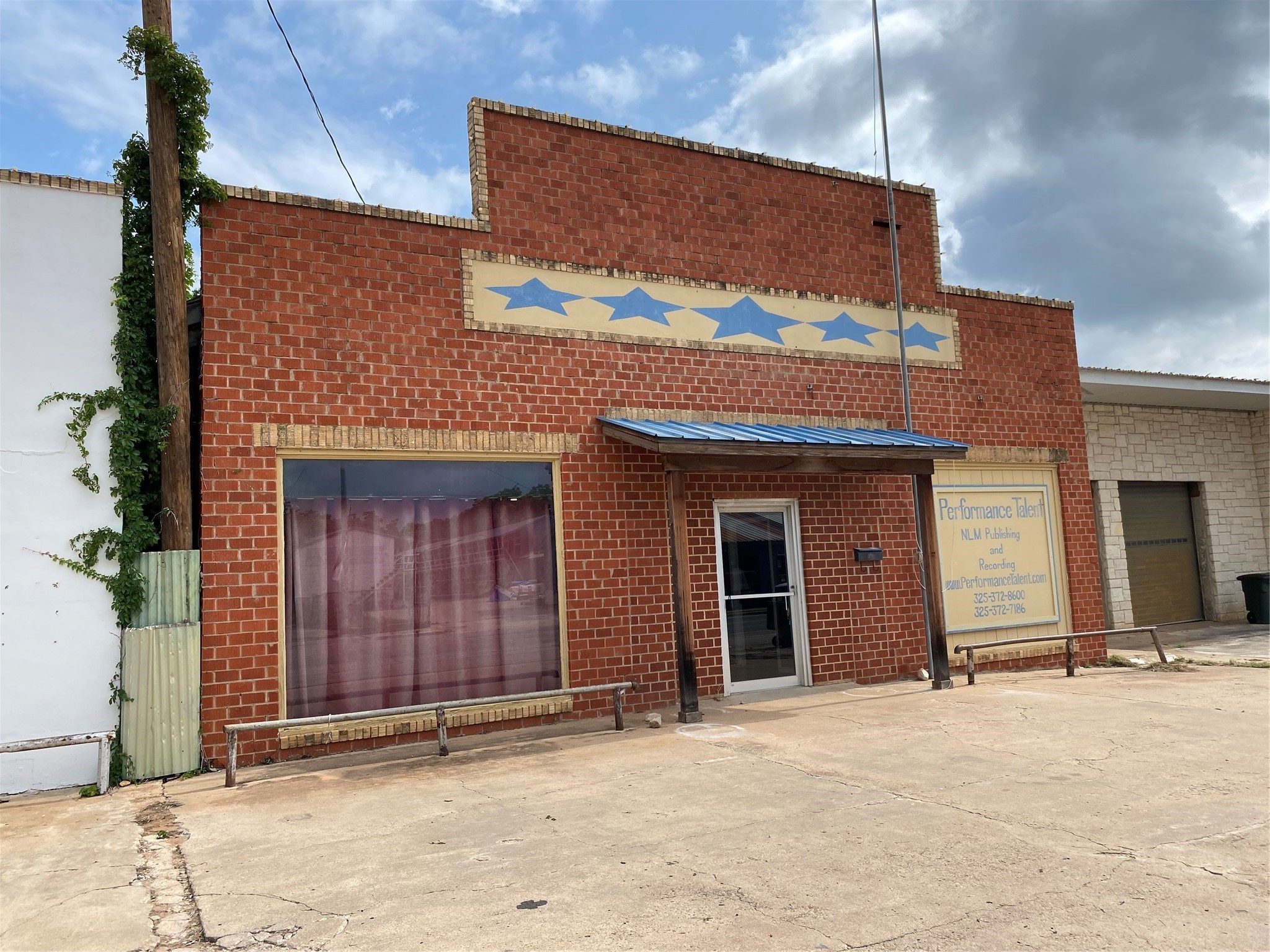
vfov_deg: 53.1
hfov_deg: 67.3
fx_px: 954
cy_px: 476
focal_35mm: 26
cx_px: 635
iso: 32
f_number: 1.8
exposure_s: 1/2890
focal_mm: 4.25
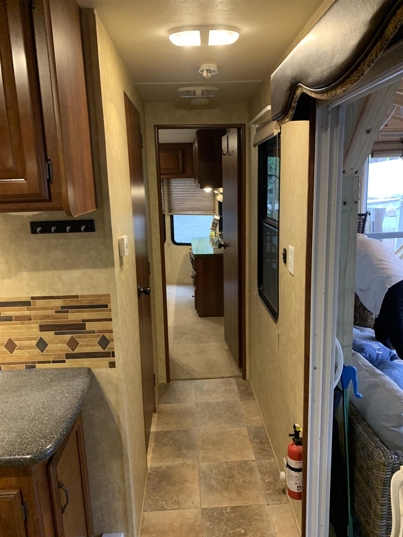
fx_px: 404
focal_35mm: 26
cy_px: 268
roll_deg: +1.4
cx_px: 202
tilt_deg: -9.8
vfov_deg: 67.3
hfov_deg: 53.1
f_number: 1.8
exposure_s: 1/40
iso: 400
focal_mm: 4.25
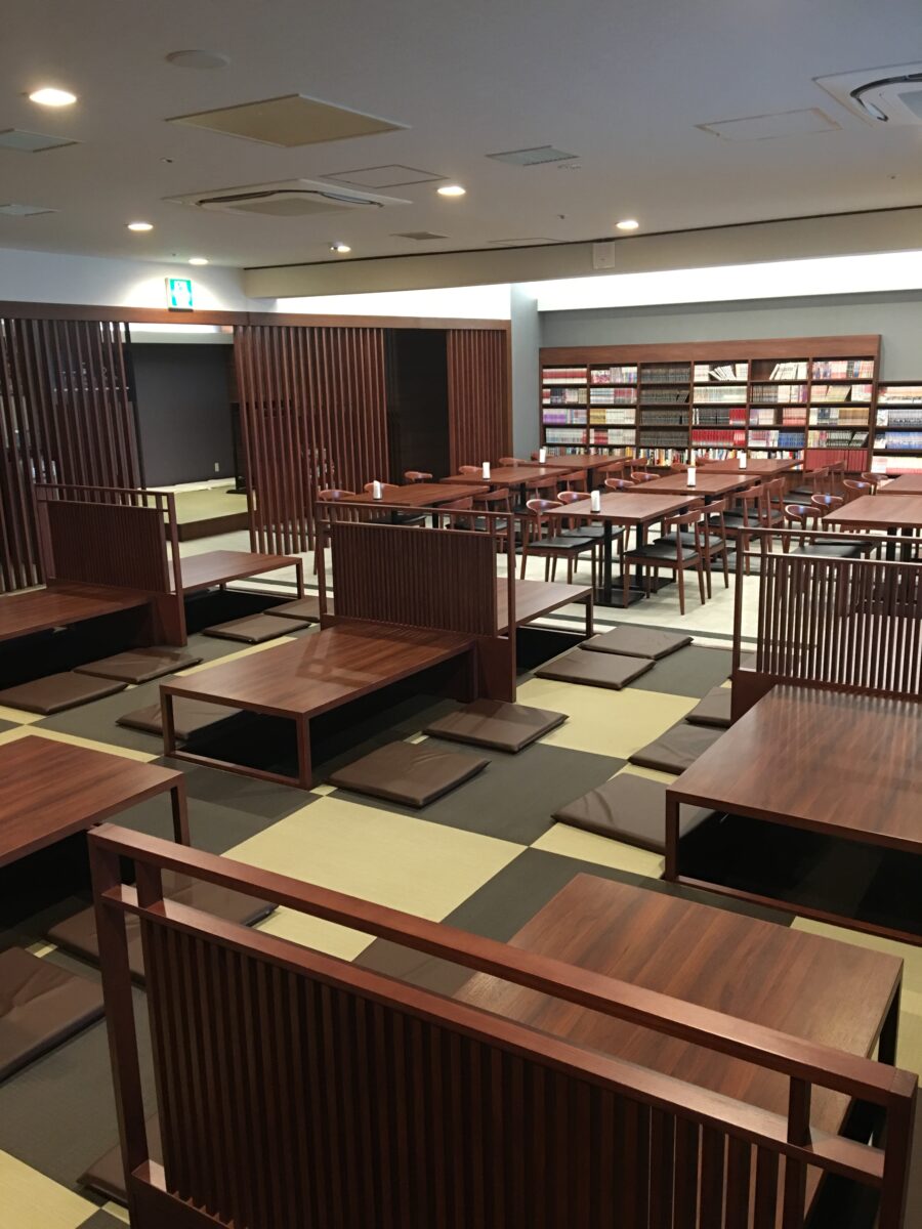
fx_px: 1030
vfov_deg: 61.7
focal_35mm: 29
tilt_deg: -12.6
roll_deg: +1.0
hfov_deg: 48.2
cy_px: 614
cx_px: 461
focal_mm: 4.15
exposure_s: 1/8
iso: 100
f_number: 2.2
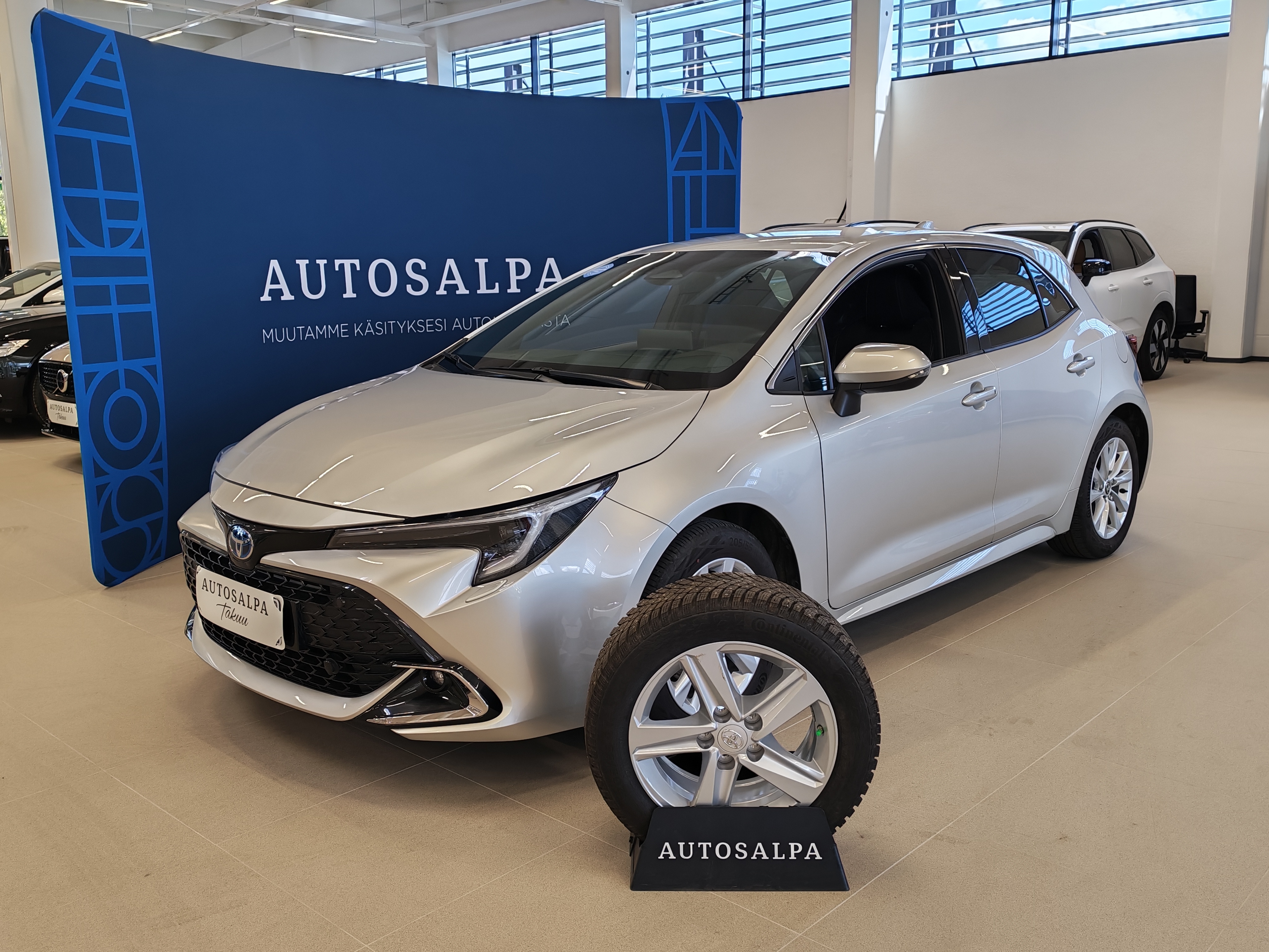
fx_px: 1173
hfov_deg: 56.8
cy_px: 476
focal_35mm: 32
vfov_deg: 44.2
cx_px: 634
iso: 80
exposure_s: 1/100
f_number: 1.9
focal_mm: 6.12
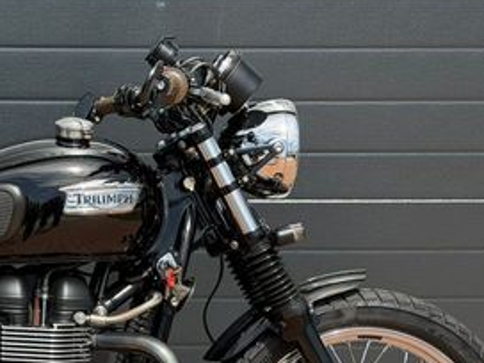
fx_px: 1580
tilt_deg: -17.1
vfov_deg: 13.0
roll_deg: -0.7
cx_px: -30
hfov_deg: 16.9
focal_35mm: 113
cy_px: 352
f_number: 1.78
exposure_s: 1/2342
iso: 64
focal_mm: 6.76
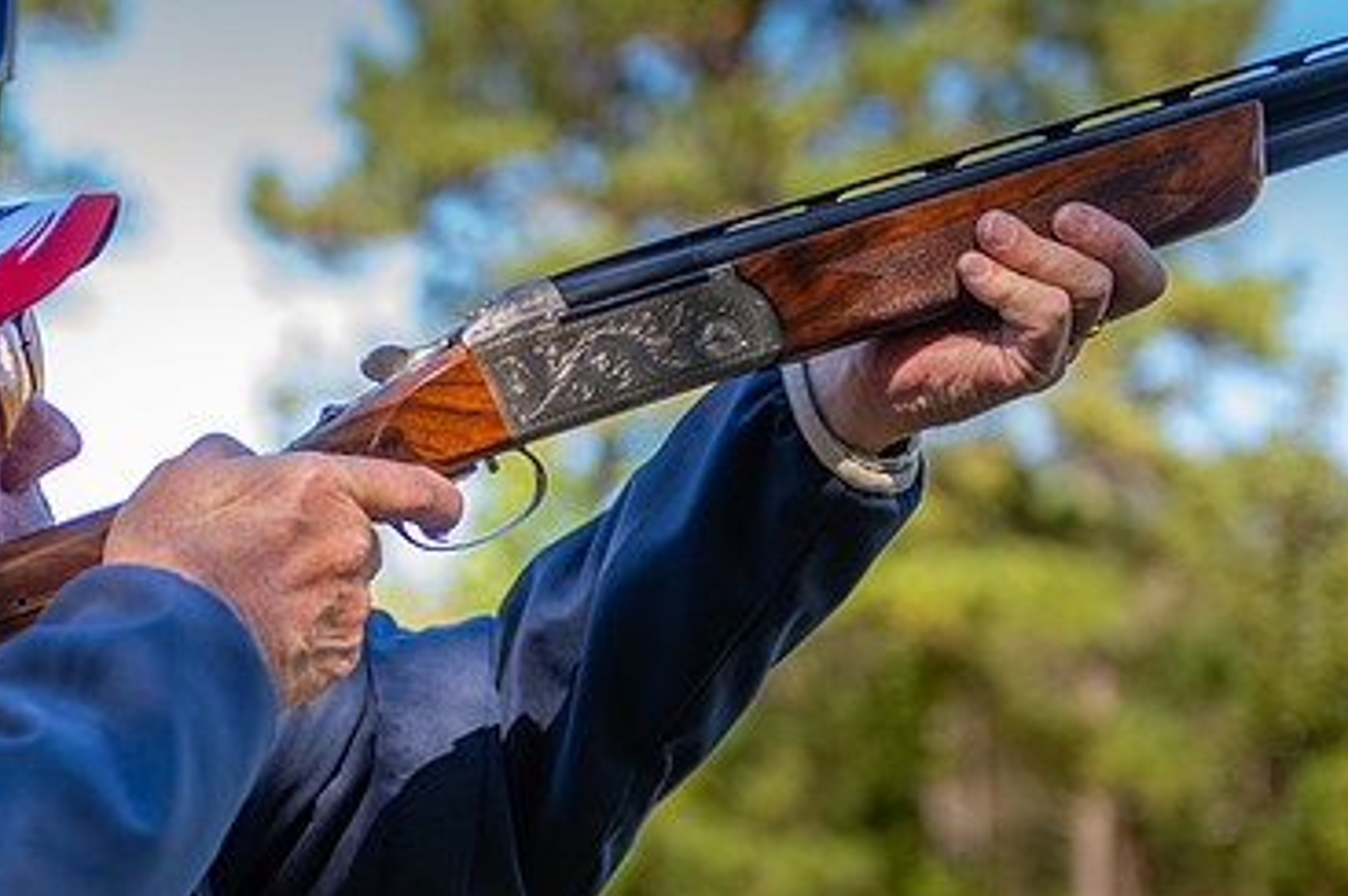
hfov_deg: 20.6
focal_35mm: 98
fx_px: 3666
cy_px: 532
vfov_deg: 13.9
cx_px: 305
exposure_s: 1/200
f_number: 2.8
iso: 125
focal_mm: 62
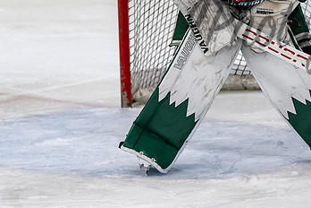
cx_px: 237
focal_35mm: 401
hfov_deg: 5.1
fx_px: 3464
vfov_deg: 3.4
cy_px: 5
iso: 2200
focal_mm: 122
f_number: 3.5
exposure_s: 1/800
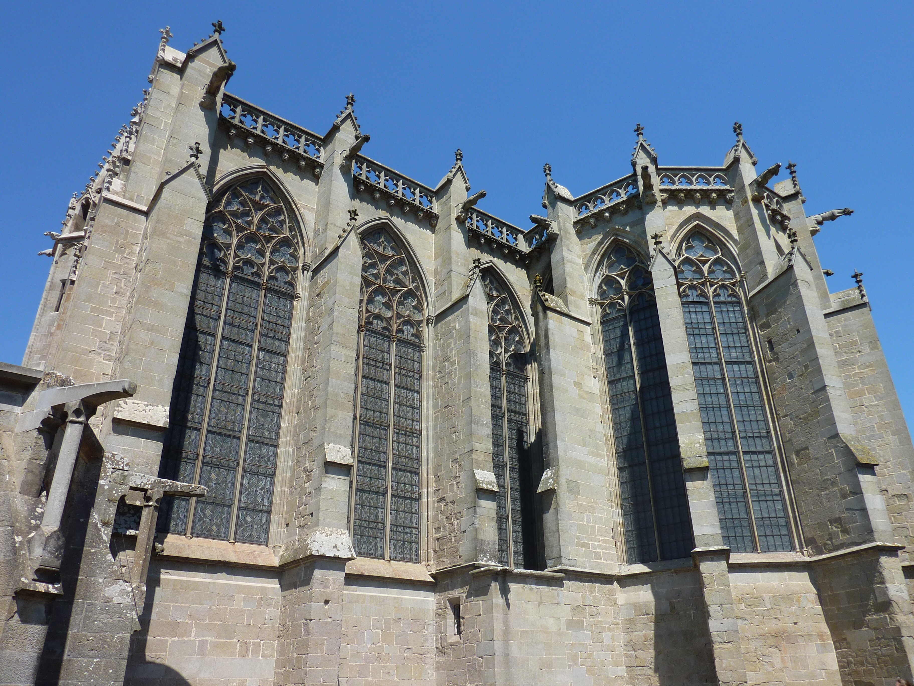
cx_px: 457
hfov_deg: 69.4
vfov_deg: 54.9
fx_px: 660
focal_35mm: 25
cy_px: 343
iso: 80
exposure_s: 1/500
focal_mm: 4.1
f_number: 4.5
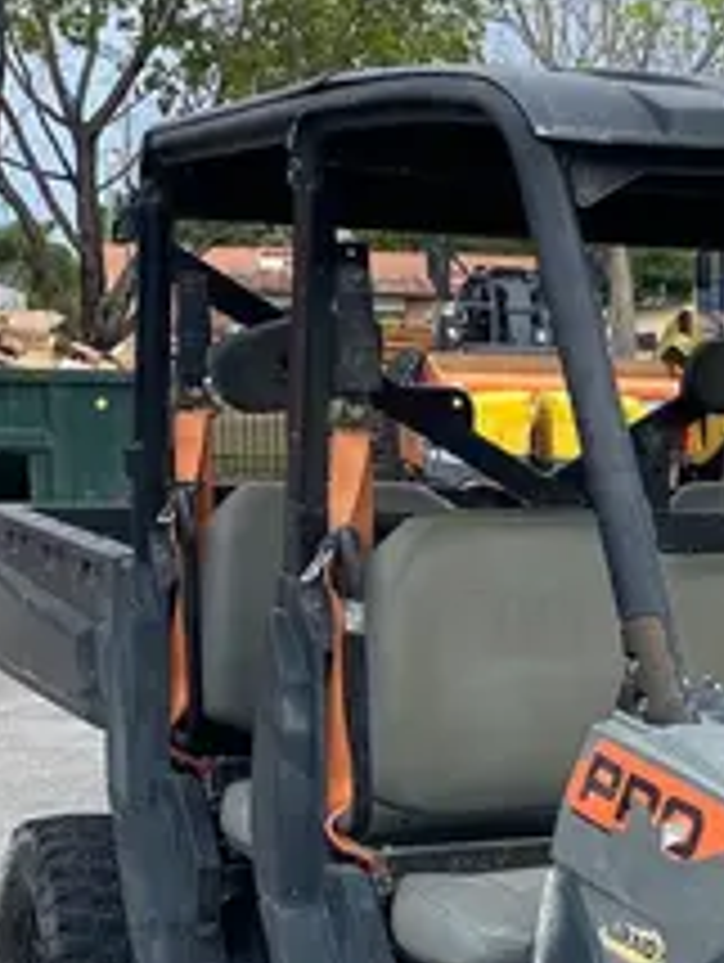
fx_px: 2477
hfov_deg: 16.0
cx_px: 841
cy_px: 808
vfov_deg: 21.6
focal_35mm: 89
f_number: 1.8
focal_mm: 4.25
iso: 32
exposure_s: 1/1082
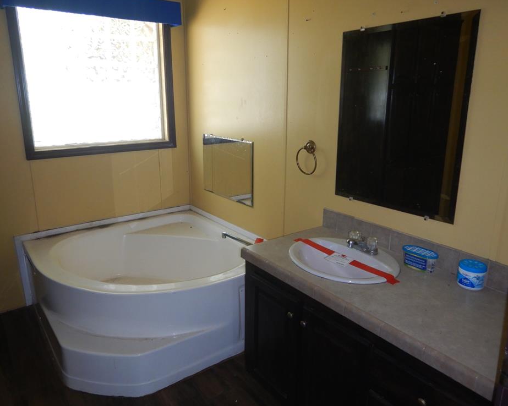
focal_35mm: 26
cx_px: 237
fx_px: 391
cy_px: 197
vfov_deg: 54.9
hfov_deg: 66.0
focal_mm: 4.3
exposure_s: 1/30
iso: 200
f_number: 2.8
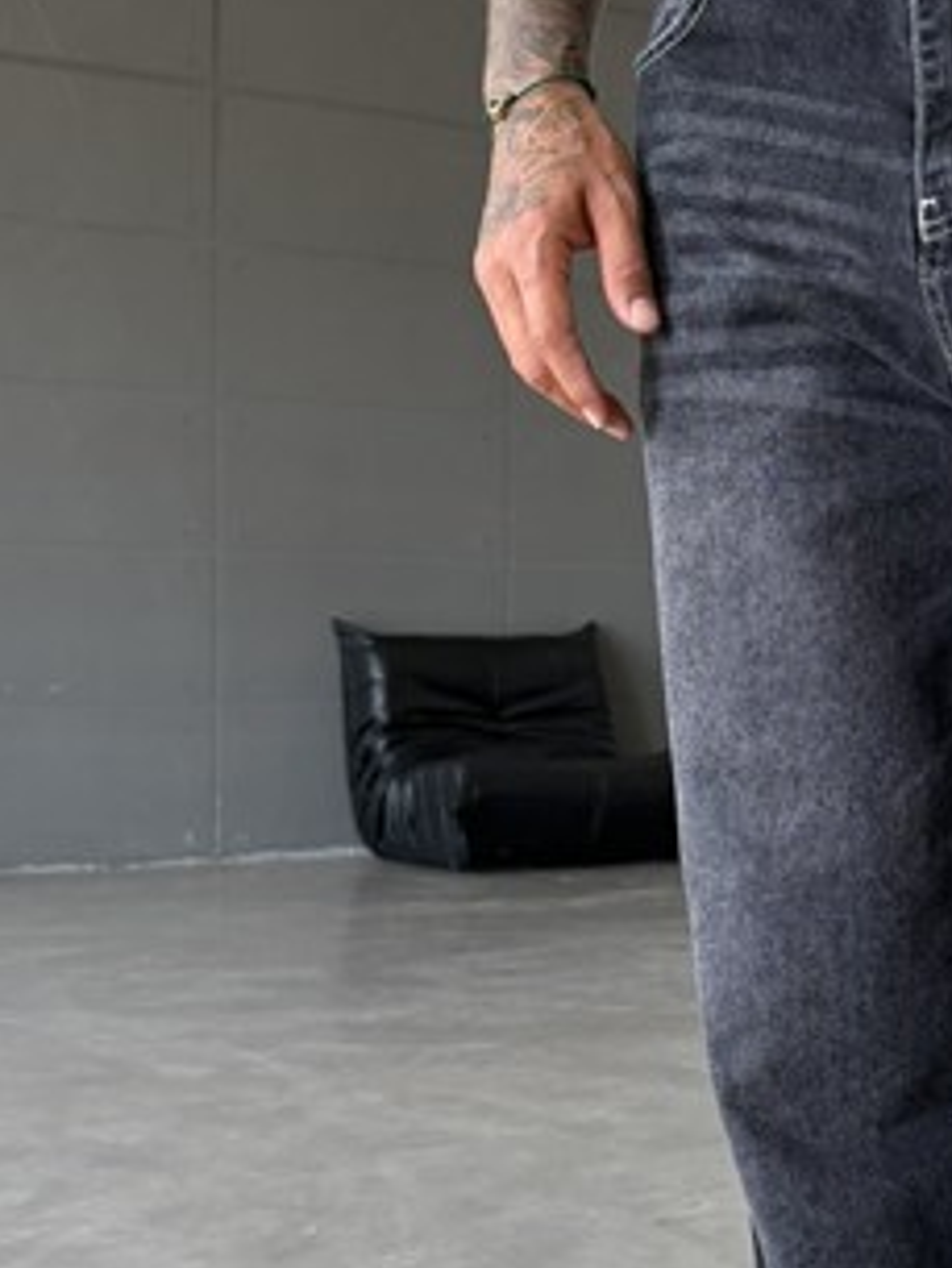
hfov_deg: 22.4
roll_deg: -0.5
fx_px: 2309
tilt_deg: +0.0
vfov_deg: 30.7
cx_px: 964
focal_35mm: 63
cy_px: 640
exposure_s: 1/121
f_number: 1.78
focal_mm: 6.76
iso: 160
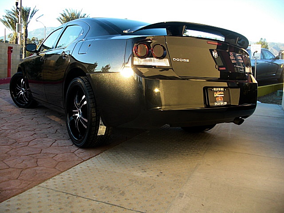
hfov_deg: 51.4
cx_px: 142
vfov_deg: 39.7
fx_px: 295
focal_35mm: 36
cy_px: 106
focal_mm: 6.3
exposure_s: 1/100
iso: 50
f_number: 2.8
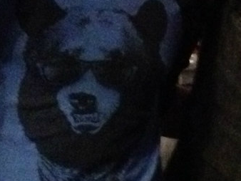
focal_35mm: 212
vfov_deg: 7.0
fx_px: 1477
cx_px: 436
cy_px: 96
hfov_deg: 8.9
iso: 800
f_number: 2.4
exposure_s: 1/15
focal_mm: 4.28
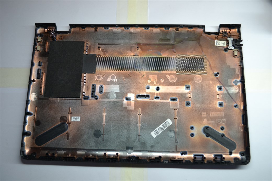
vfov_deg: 40.0
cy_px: 90
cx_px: 136
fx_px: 249
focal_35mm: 33
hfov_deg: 57.2
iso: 640
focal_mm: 22
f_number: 4
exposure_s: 1/60
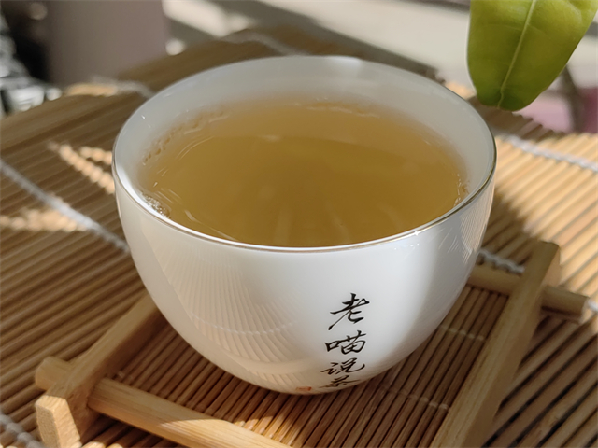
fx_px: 967
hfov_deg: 34.3
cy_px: 224
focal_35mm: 56
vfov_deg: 26.1
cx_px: 299
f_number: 1.8
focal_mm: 5.54
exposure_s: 1/3205
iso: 50
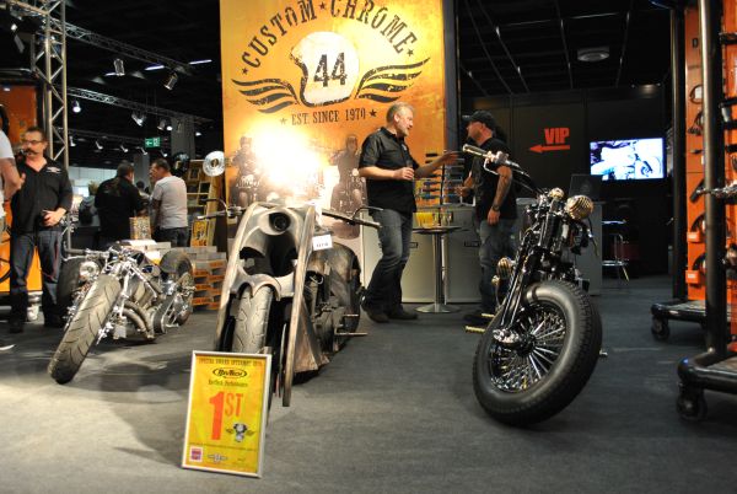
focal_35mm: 30
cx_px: 368
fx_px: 615
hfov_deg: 61.9
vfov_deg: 43.7
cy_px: 247
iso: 280
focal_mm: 20
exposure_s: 1/30
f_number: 3.8
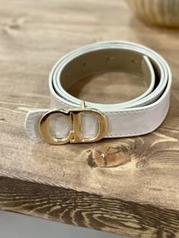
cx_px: 100
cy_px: 117
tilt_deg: -37.7
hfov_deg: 19.7
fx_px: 516
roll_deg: +1.7
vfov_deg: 26.0
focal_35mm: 75
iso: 200
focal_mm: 6
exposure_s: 1/33
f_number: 2
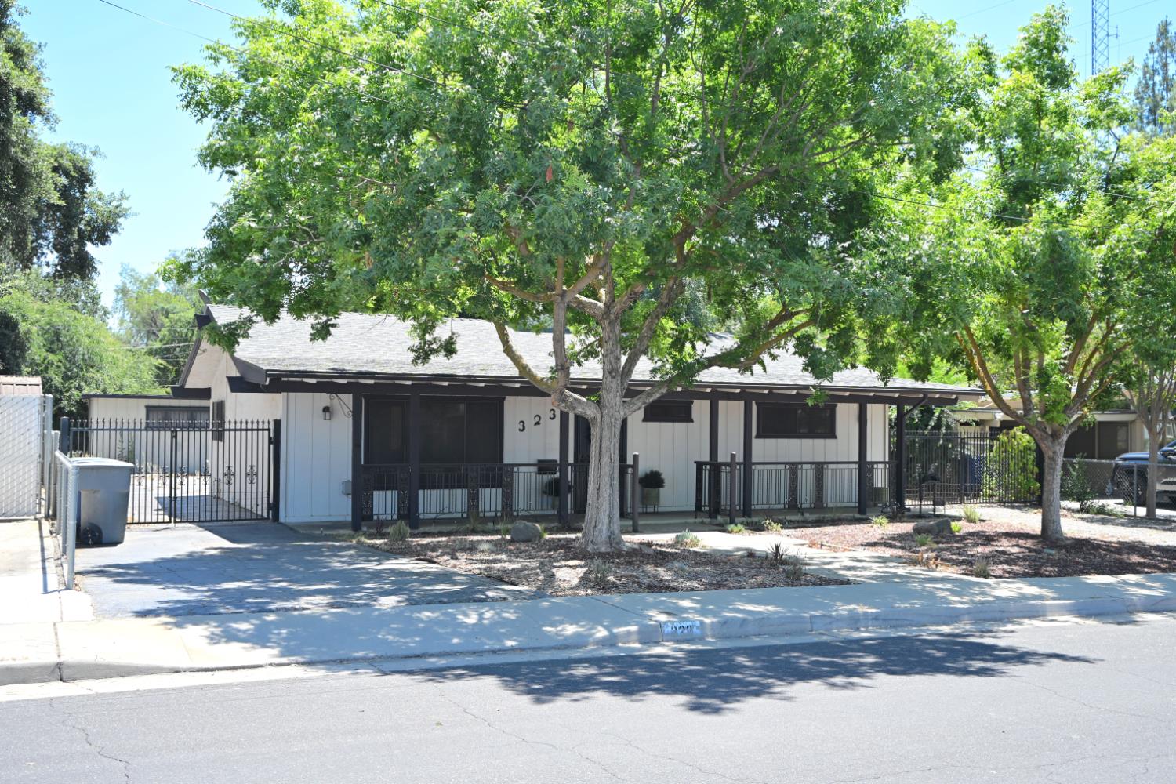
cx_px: 588
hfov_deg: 54.4
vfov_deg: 37.9
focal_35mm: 35
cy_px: 392
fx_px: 1143
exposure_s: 1/250
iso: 160
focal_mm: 35
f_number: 5.6
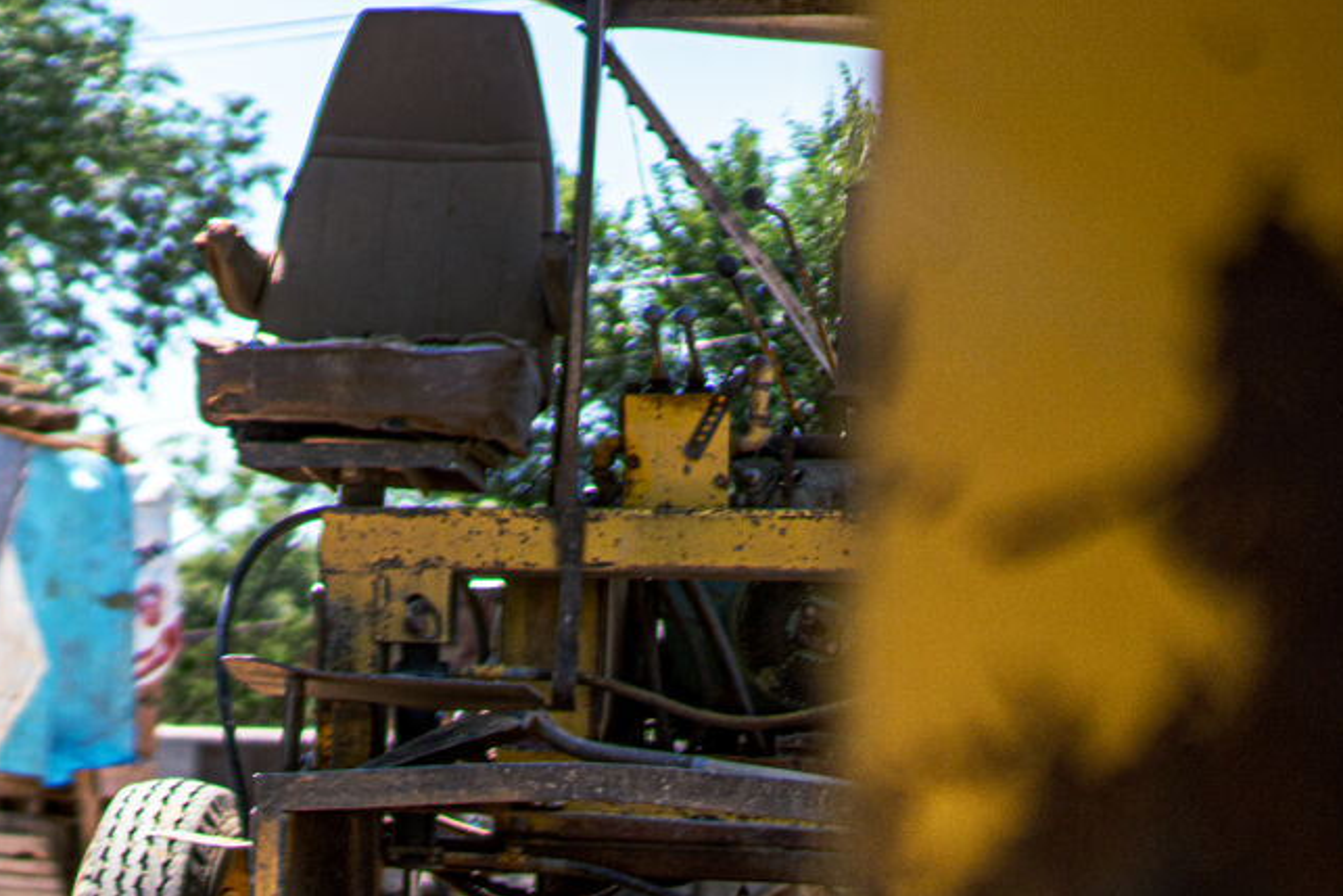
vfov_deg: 14.2
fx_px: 3582
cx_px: -364
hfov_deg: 19.7
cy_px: 576
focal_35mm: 96
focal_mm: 35
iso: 160
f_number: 1.4
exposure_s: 1/8000
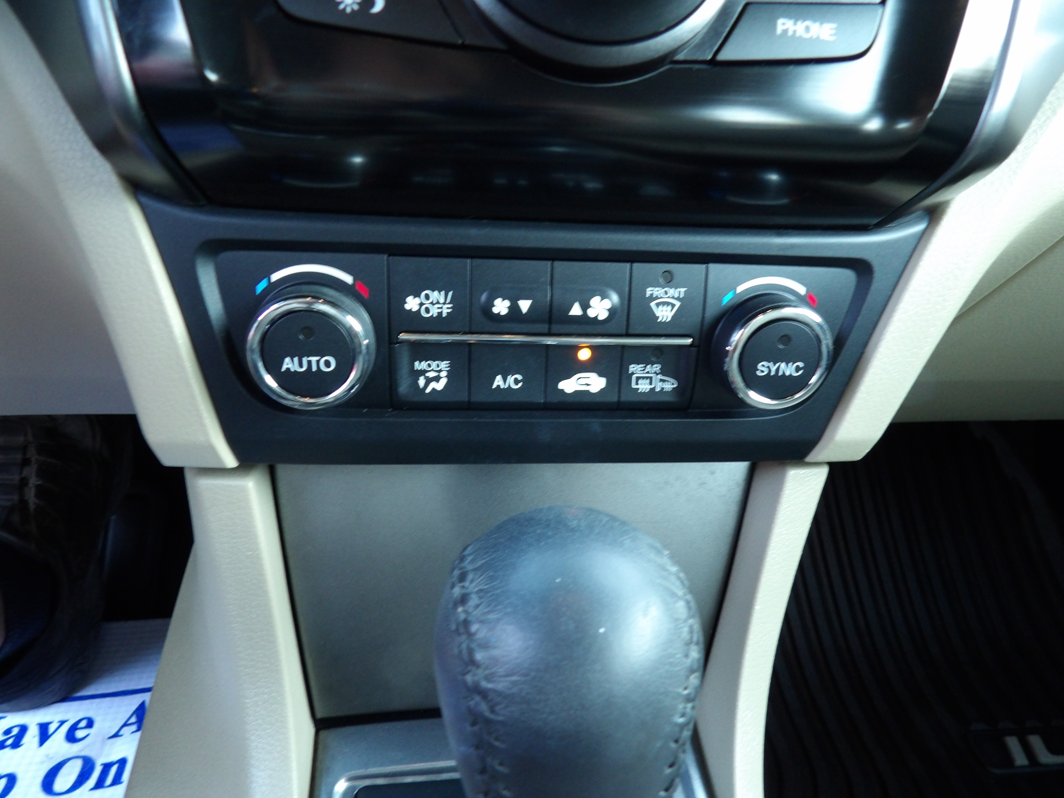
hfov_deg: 71.6
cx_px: 532
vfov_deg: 56.8
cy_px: 399
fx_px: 738
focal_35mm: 24
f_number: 3.2
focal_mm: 4.3
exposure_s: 1/17
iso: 247
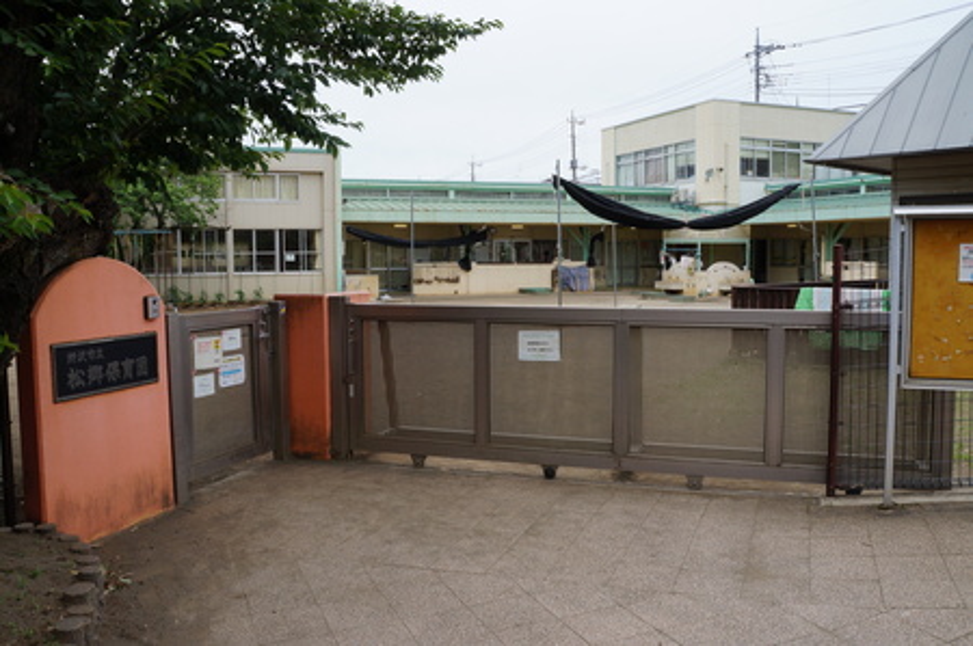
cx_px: 486
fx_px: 810
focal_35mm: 30
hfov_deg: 62.0
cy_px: 323
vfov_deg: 43.5
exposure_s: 1/160
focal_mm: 20
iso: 200
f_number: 13
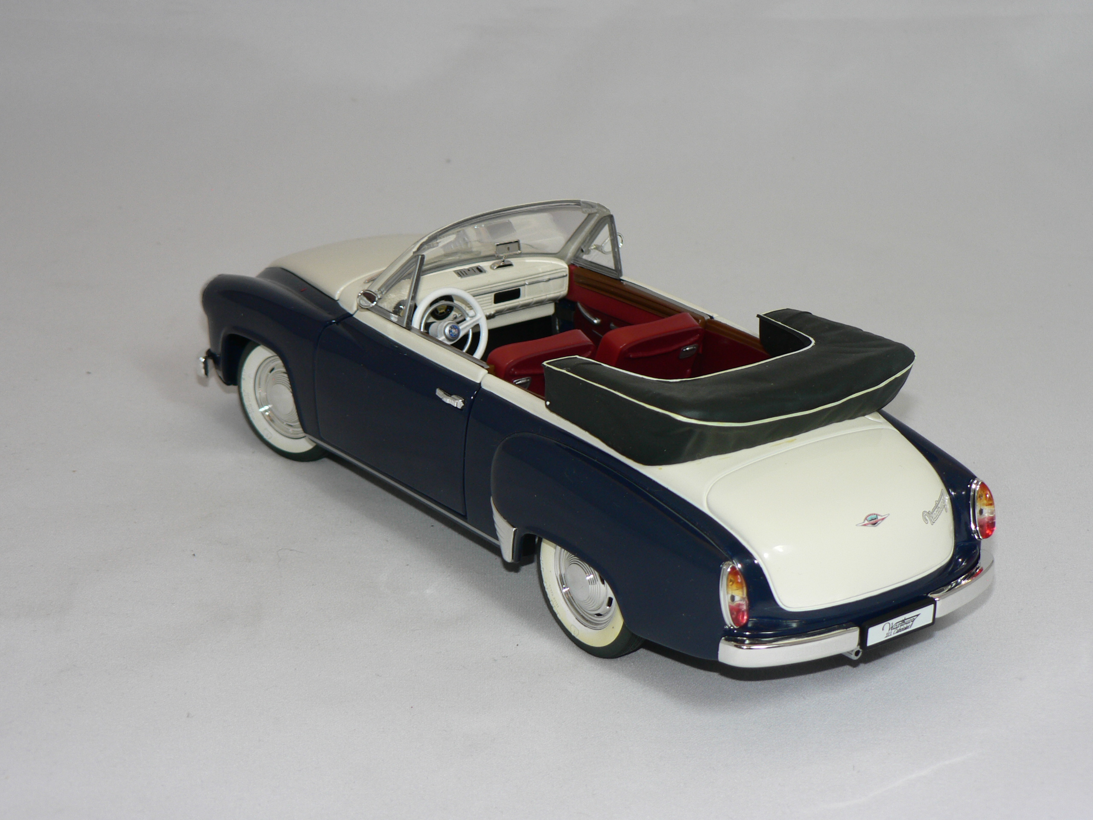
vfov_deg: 20.2
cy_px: 410
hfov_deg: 26.7
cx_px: 546
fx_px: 2305
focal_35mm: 73
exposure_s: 1/60
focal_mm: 12.2
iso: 80
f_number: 3.2
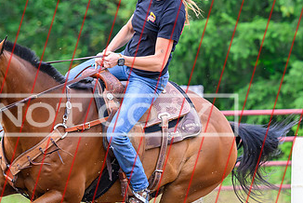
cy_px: 146
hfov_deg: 5.0
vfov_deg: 3.3
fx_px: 3488
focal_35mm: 414
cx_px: 65
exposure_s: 1/1600
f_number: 3.2
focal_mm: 140
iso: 2000
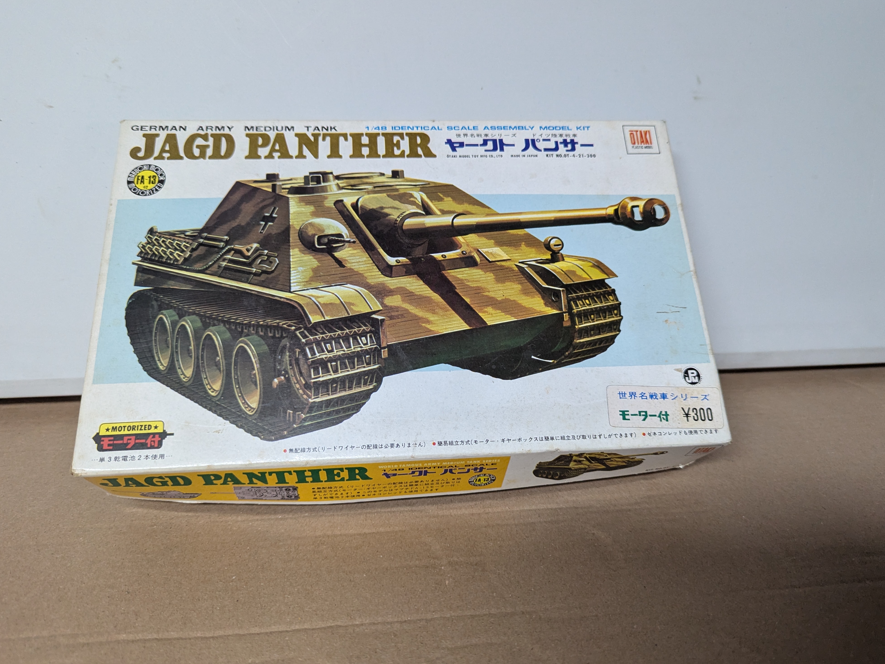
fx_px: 639
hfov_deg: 69.4
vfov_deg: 54.9
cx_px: 439
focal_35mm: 25
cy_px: 320
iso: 597
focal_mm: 6.81
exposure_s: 1/129
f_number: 1.85
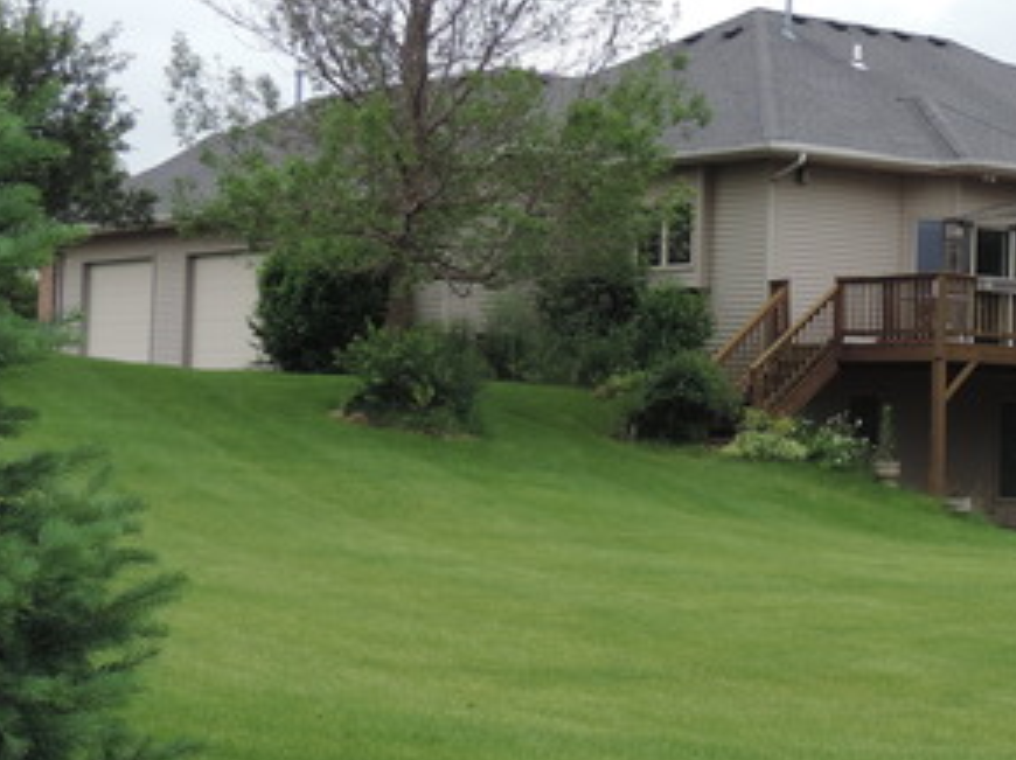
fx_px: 2786
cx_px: 1041
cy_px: 294
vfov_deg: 15.5
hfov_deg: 20.0
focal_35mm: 95
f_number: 3.4
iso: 80
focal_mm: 7.6
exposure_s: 1/100
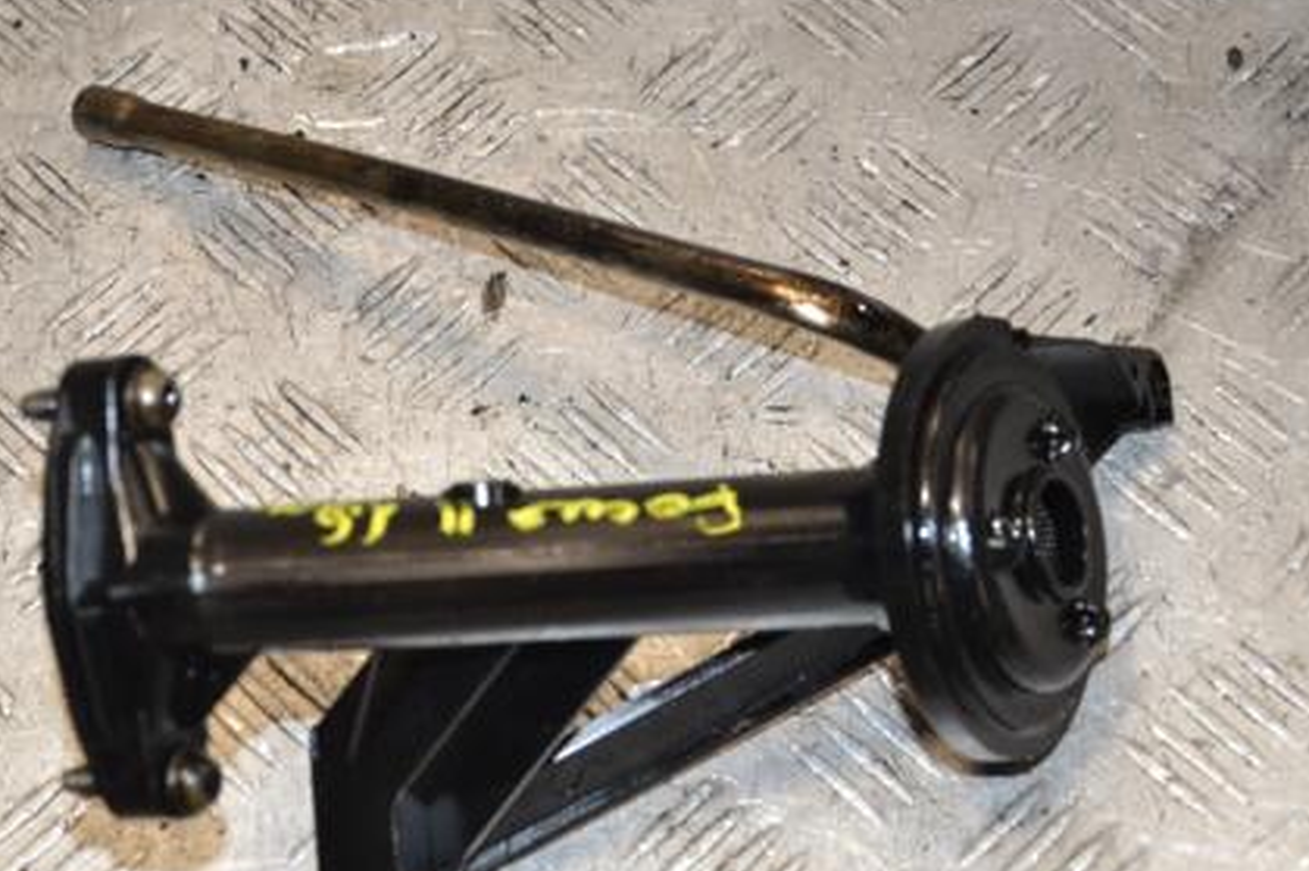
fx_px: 3126
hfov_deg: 23.6
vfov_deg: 15.9
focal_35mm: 86
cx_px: 525
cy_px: 531
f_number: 5.6
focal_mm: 40
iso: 800
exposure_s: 1/200
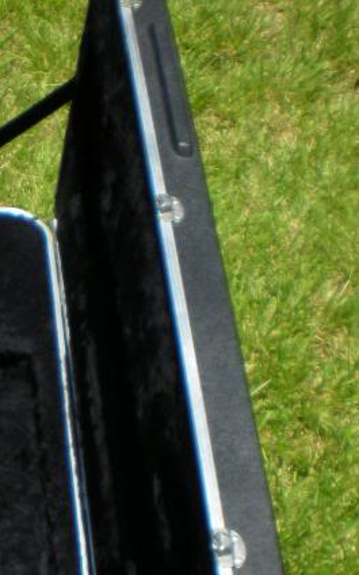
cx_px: -103
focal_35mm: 96
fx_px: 1503
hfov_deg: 13.2
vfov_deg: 20.7
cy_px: 609
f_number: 4.6
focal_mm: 6.3
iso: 64
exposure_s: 1/370
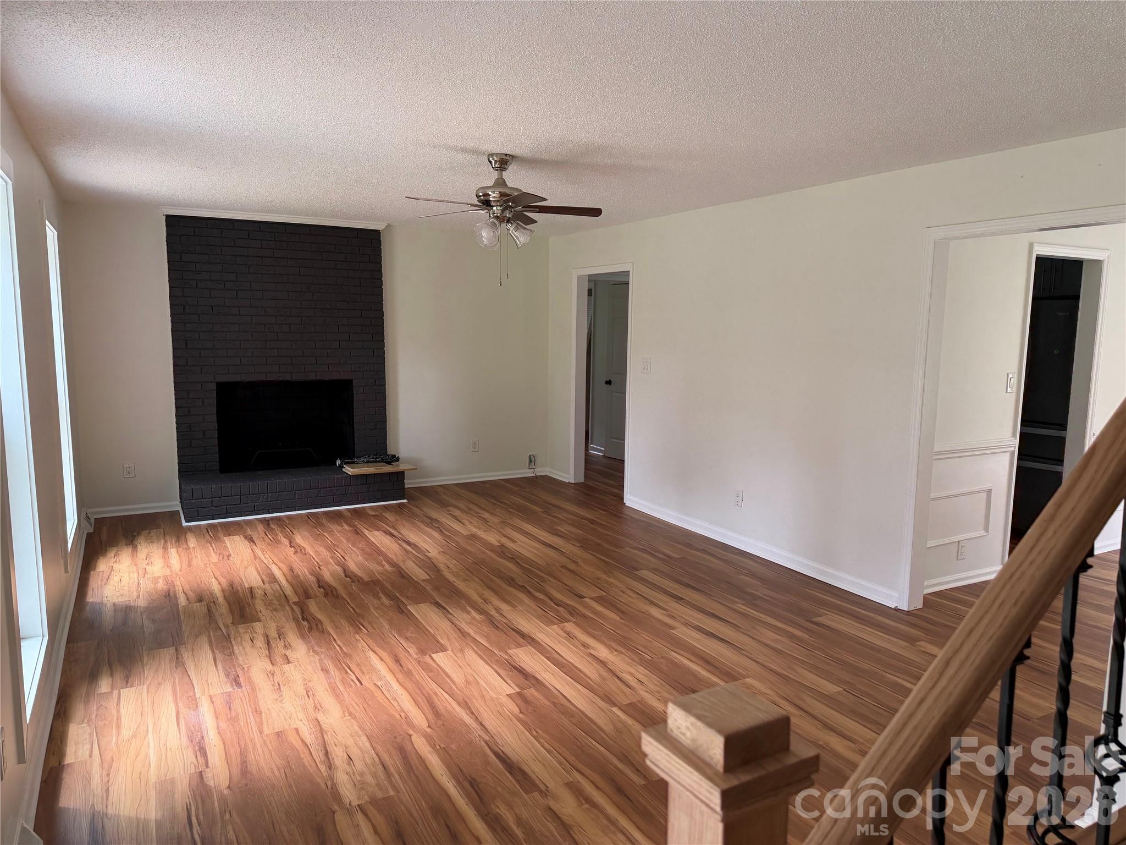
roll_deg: -0.5
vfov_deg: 56.8
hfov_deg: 71.6
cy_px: 422
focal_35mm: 24
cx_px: 563
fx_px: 781
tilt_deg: -6.2
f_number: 1.78
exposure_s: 1/122
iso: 125
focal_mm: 6.76
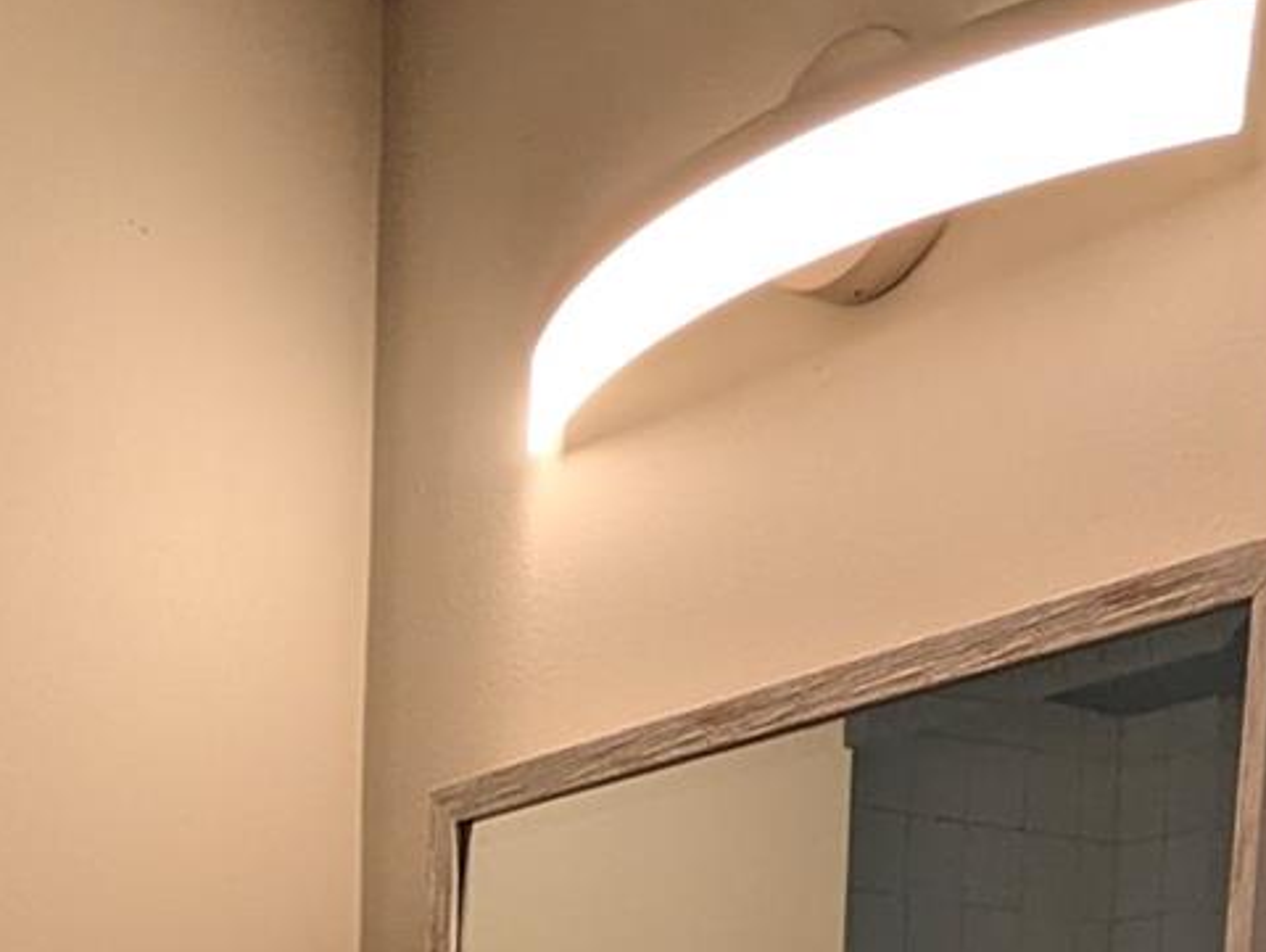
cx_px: -106
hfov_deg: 26.4
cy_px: 1801
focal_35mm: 68
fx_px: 2489
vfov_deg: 17.1
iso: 93
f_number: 2.2
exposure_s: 1/120
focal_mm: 2.35
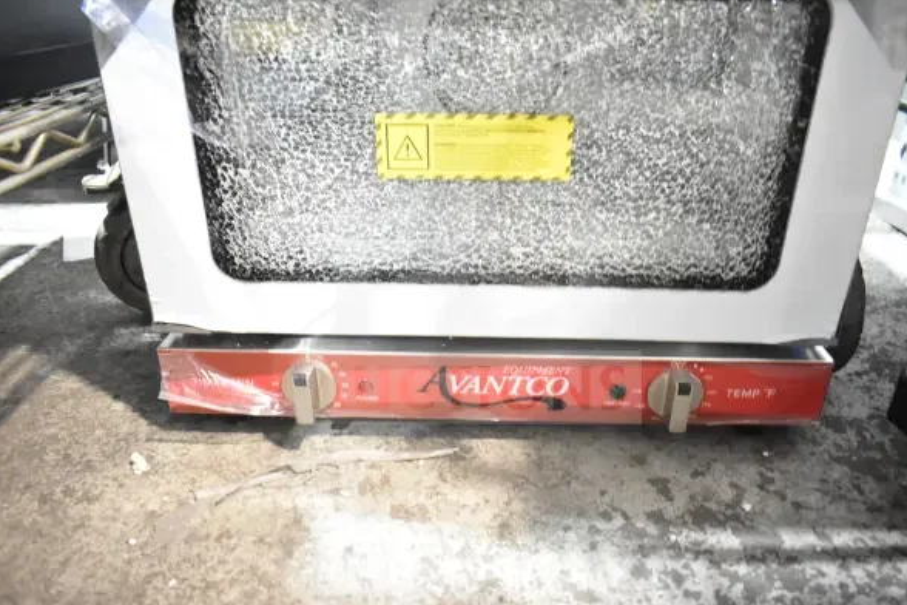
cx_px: 467
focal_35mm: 28
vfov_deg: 46.4
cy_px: 302
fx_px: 705
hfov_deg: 65.5
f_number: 3.5
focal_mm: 18
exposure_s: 1/30
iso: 3200
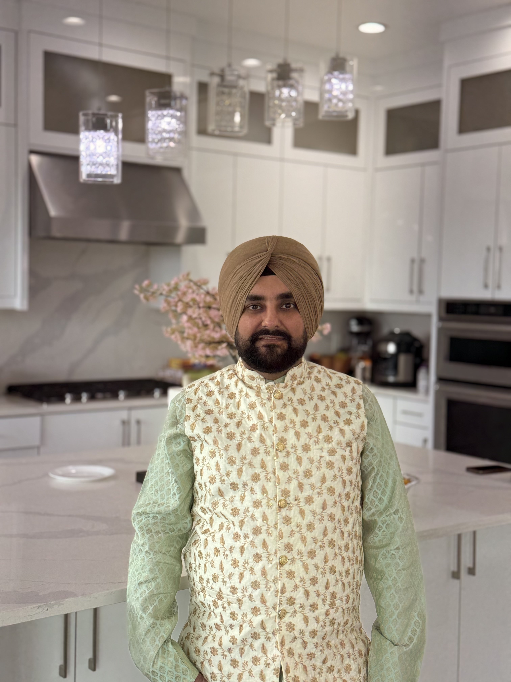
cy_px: 341
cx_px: 256
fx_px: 945
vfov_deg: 39.7
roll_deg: -2.0
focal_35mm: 48
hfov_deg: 30.3
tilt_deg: -1.8
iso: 100
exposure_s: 1/181
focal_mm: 6.76
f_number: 1.78
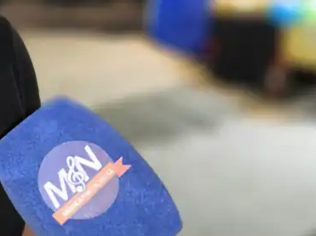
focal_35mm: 62
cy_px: 22
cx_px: -84
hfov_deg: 26.8
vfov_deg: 23.0
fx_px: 566
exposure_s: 1/70
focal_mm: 6.3
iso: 1000
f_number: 1.7
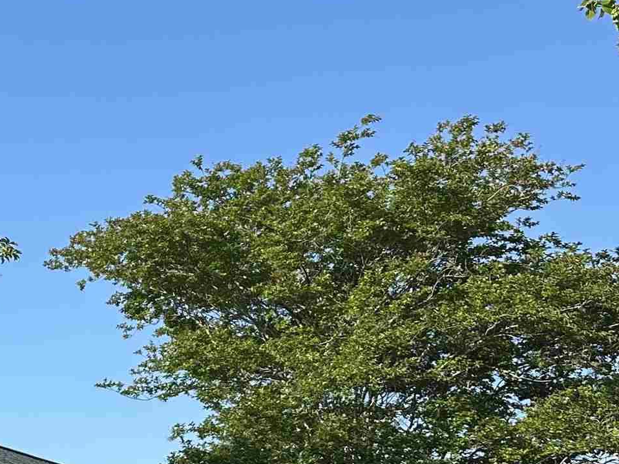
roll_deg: -2.5
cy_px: 355
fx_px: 1377
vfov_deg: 19.0
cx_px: -246
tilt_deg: +13.1
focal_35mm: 77
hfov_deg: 22.0
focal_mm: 6.86
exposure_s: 1/2070
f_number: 1.78
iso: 80
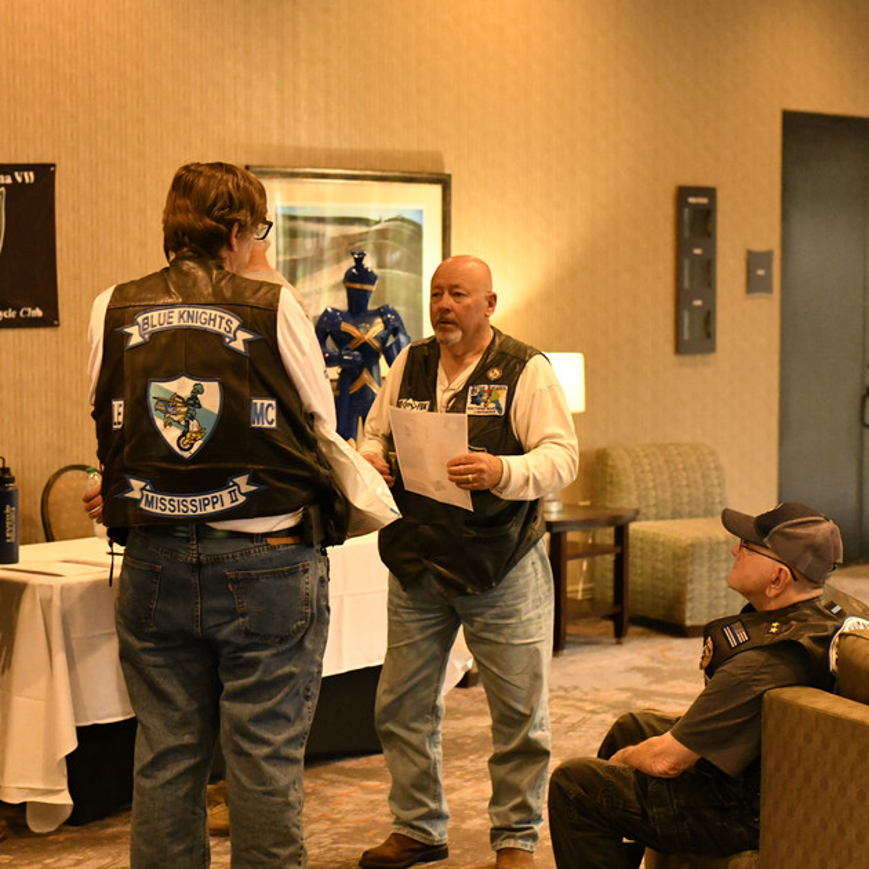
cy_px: 510
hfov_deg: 21.4
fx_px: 2301
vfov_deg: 21.4
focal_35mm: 81
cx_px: 342
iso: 8000
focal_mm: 50
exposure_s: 1/200
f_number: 2.8
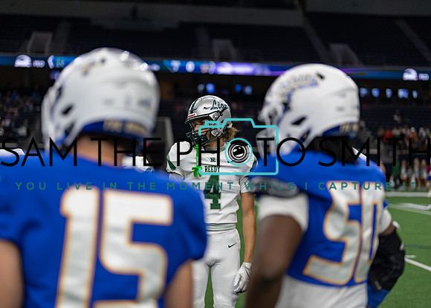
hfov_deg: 37.2
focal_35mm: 52
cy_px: 154
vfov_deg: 27.0
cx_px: 216
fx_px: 641
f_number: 1.2
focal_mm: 50
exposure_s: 1/1000
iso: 250
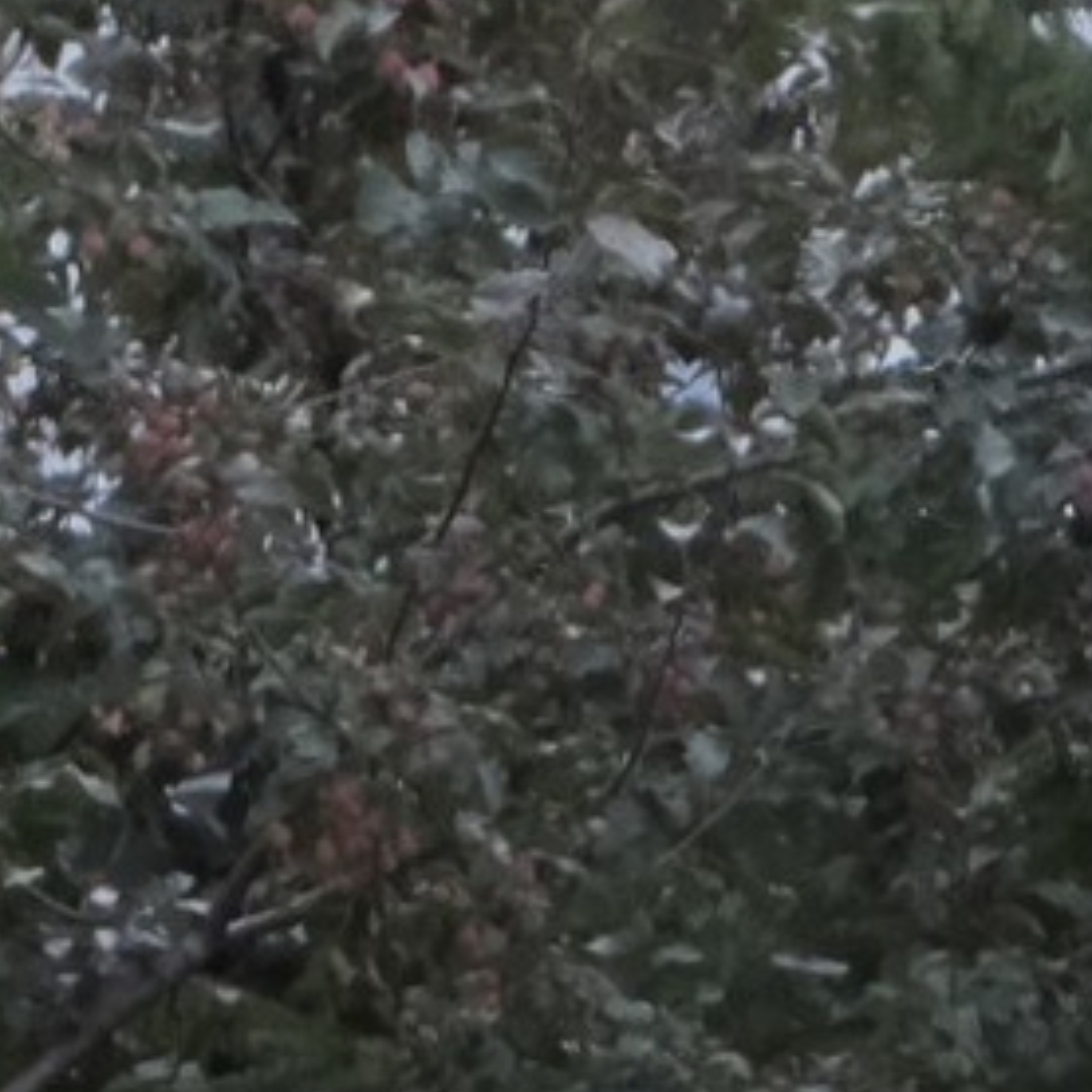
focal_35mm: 526
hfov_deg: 3.2
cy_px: 290
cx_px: 4254
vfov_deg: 3.3
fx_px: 18773
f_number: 5.6
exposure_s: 1/180
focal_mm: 44.5
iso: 1600
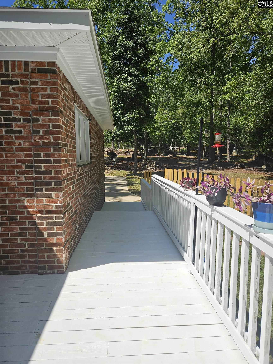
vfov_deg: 73.9
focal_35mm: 23
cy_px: 182
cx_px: 136
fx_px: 242
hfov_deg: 58.9
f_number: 1.8
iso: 25
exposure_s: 1/3084
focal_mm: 5.4
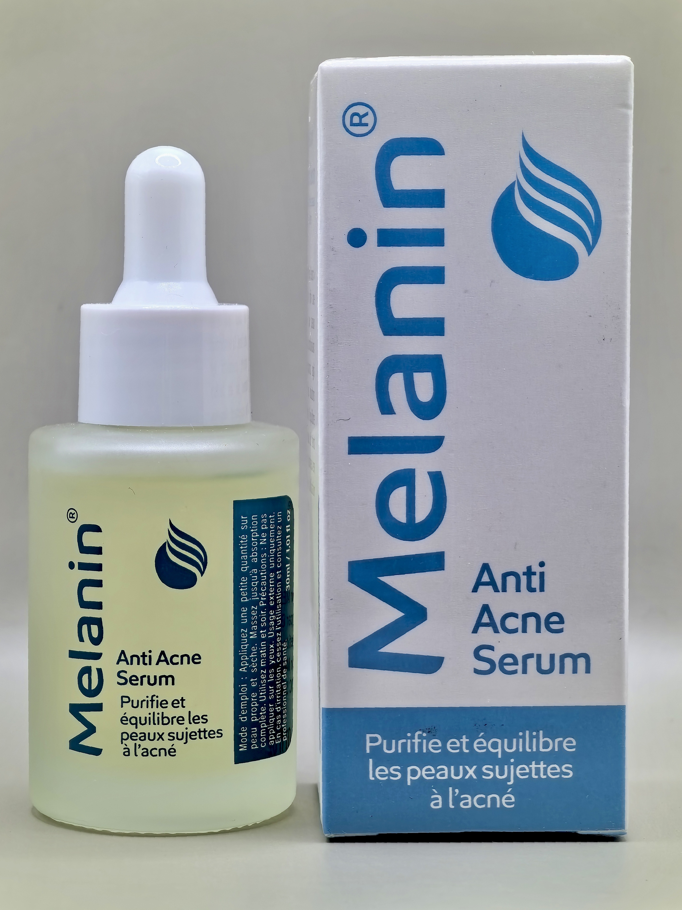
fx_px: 2548
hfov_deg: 15.2
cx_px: 338
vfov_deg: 20.2
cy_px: 453
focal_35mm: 97
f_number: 3
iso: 160
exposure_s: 1/100
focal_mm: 14.6
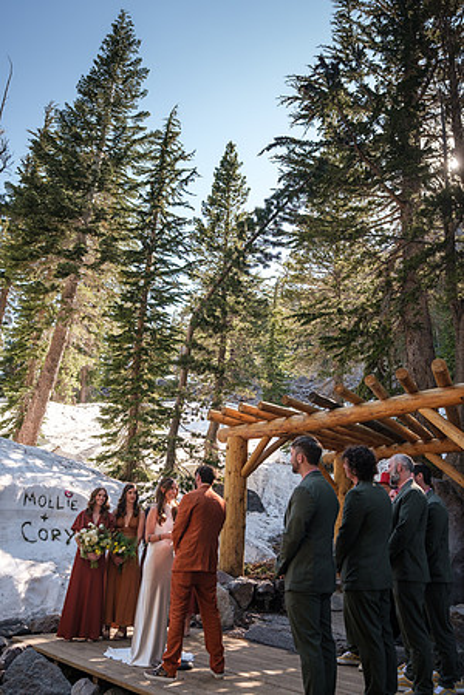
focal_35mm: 27
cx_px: 232
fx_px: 522
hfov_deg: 47.9
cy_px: 348
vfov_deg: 67.4
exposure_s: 1/550
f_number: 3.6
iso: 250
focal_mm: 18
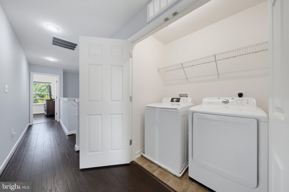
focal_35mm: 12
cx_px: 144
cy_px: 96
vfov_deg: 90.0
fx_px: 96
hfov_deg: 112.6
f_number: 8
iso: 1000
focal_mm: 12
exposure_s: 1/30
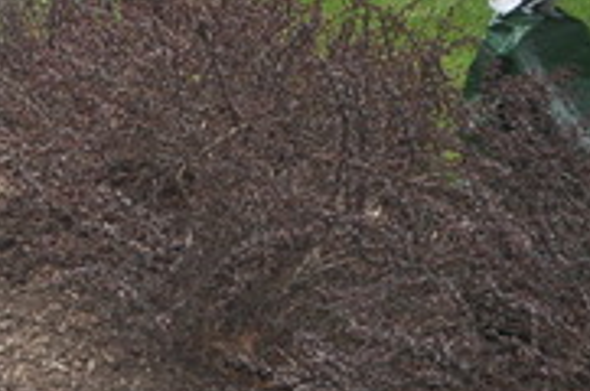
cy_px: -171
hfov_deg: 16.8
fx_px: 1734
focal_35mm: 106
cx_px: -388
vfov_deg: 12.3
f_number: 10
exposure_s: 1/200
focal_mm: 20
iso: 200
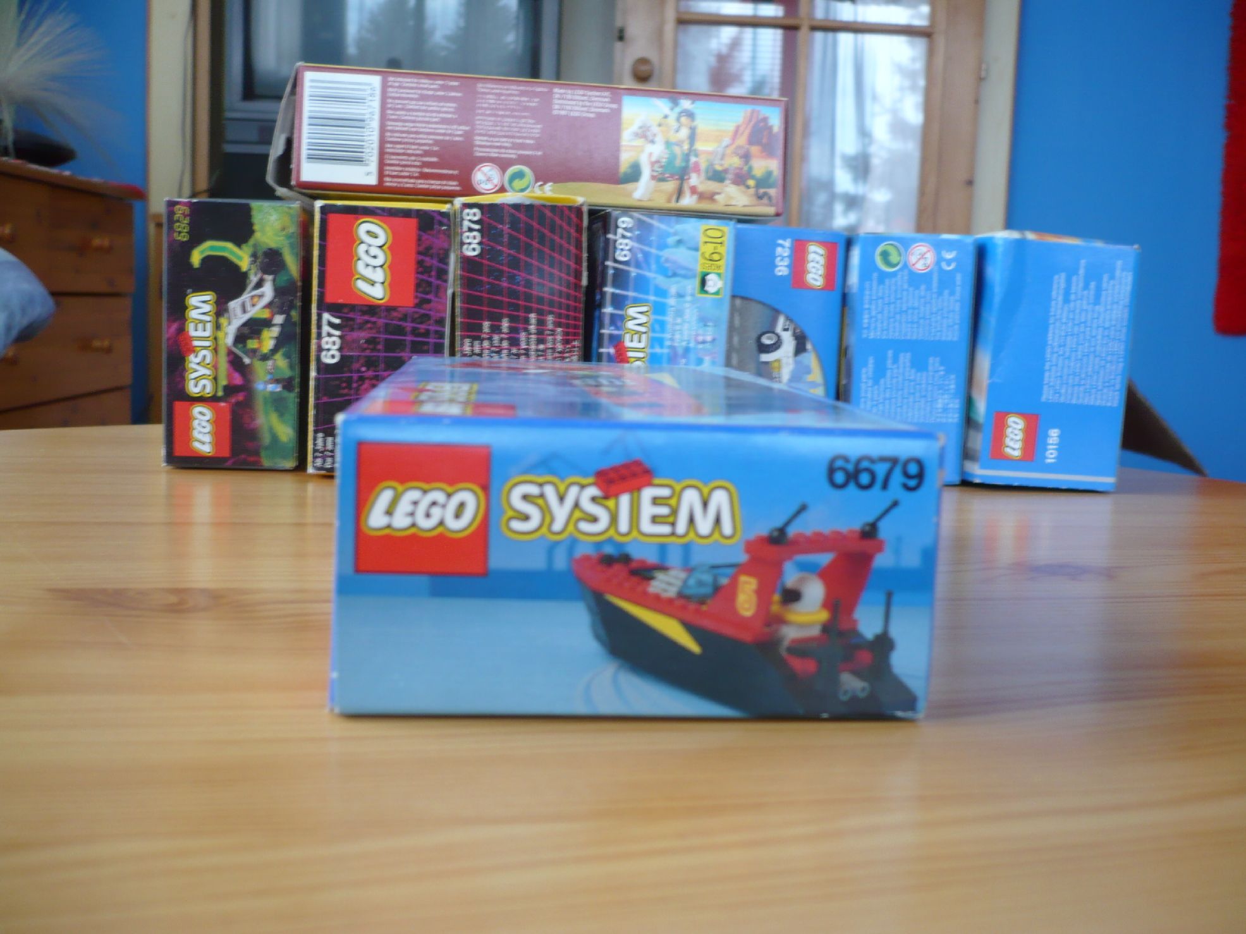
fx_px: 1260
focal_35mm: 35
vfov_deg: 40.7
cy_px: 467
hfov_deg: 52.6
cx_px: 623
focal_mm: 5.8
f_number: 2.8
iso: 100
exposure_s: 1/15
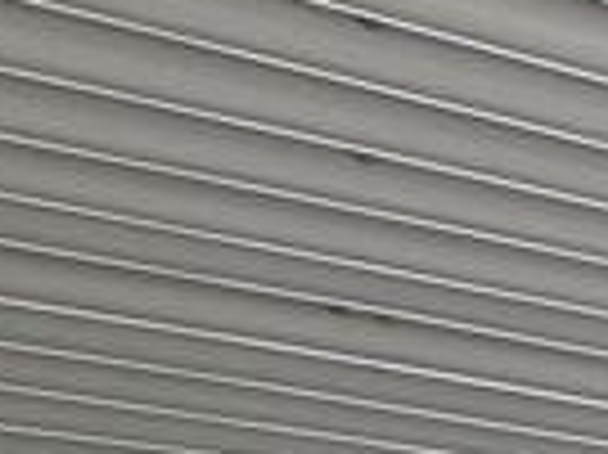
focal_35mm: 106
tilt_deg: -2.4
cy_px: 1515
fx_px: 1860
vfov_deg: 9.5
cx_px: 1410
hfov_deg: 13.8
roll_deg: -3.0
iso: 125
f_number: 2.2
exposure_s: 1/121
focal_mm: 2.22
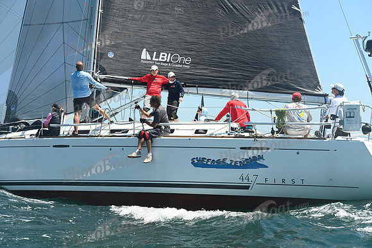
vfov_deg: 19.5
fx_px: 723
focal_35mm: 70
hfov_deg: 28.8
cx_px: 186
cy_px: 124
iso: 320
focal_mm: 70
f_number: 6.3
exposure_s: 1/1000
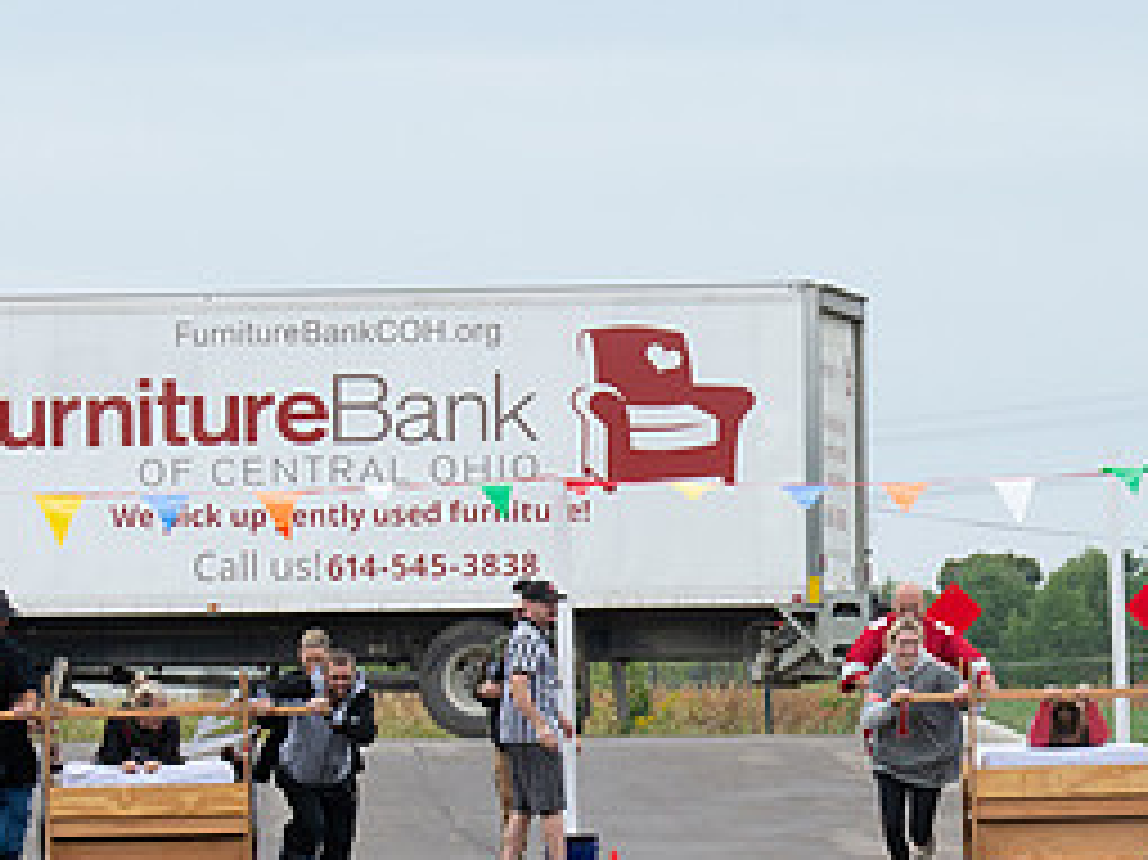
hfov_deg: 4.9
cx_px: 1050
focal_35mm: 402
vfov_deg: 3.7
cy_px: 722
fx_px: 13326
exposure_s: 1/250
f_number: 10
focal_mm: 122
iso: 640
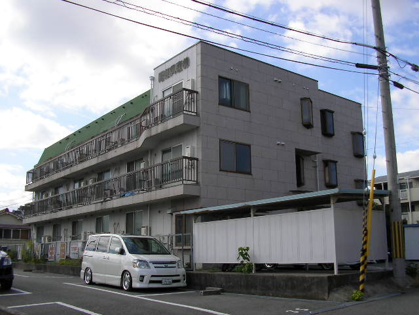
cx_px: 210
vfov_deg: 37.7
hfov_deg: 49.0
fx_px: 460
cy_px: 158
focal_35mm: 38
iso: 50
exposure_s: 1/485
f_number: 4.1
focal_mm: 5.8
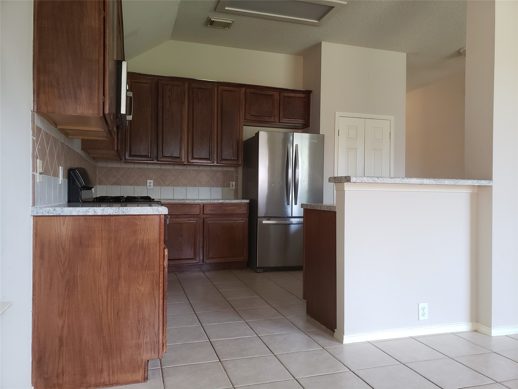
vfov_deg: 53.1
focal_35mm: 26
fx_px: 389
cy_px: 194
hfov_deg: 67.3
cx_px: 259
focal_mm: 4.3
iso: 320
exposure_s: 1/60
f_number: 2.4
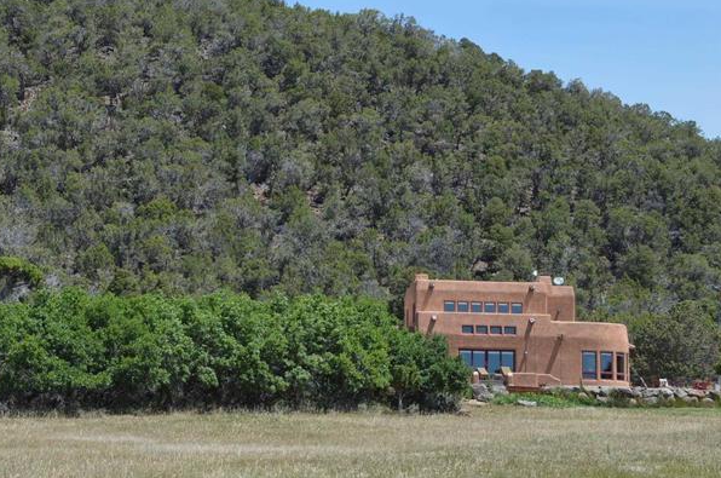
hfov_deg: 14.5
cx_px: 221
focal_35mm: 142
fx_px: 2836
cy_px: 155
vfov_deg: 9.6
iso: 400
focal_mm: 55
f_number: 10
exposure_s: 1/400
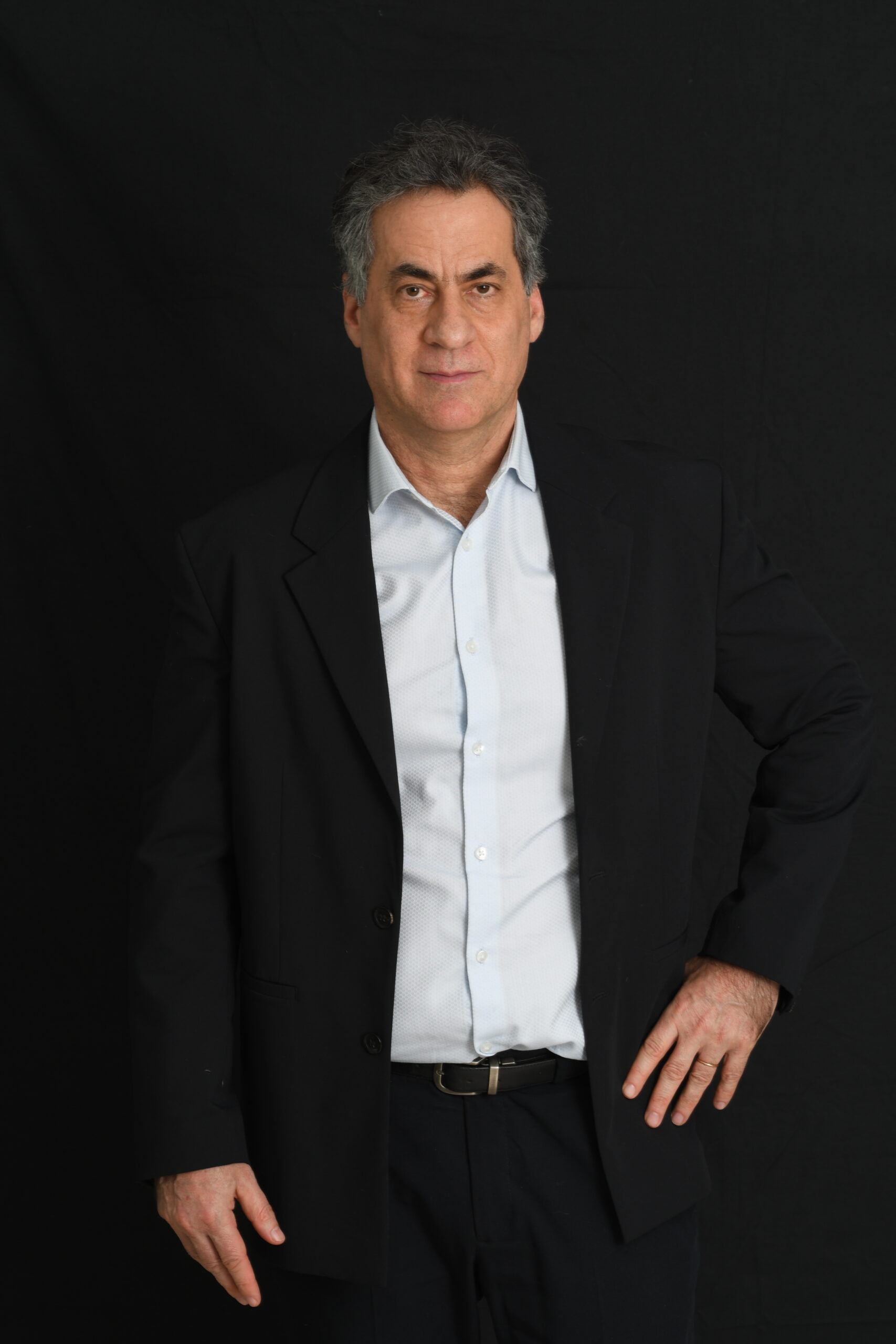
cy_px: 672
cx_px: 448
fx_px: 3359
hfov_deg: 15.2
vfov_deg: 22.6
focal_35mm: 90
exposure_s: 1/125
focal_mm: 60
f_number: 9
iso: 100
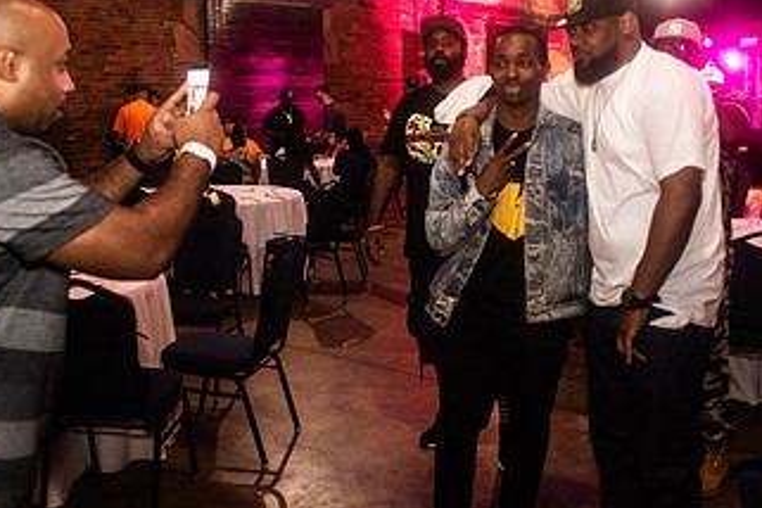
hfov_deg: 47.4
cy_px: 221
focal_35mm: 41
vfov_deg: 32.6
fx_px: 868
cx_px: 354
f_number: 3.2
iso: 1600
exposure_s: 1/50
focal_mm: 20
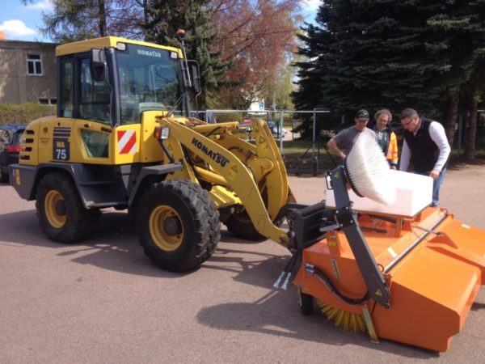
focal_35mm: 35
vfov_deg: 40.7
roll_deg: +0.9
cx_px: 242
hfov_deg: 52.6
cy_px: 182
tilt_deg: -10.7
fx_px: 490
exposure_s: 1/778
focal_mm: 4.28
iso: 50
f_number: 2.4
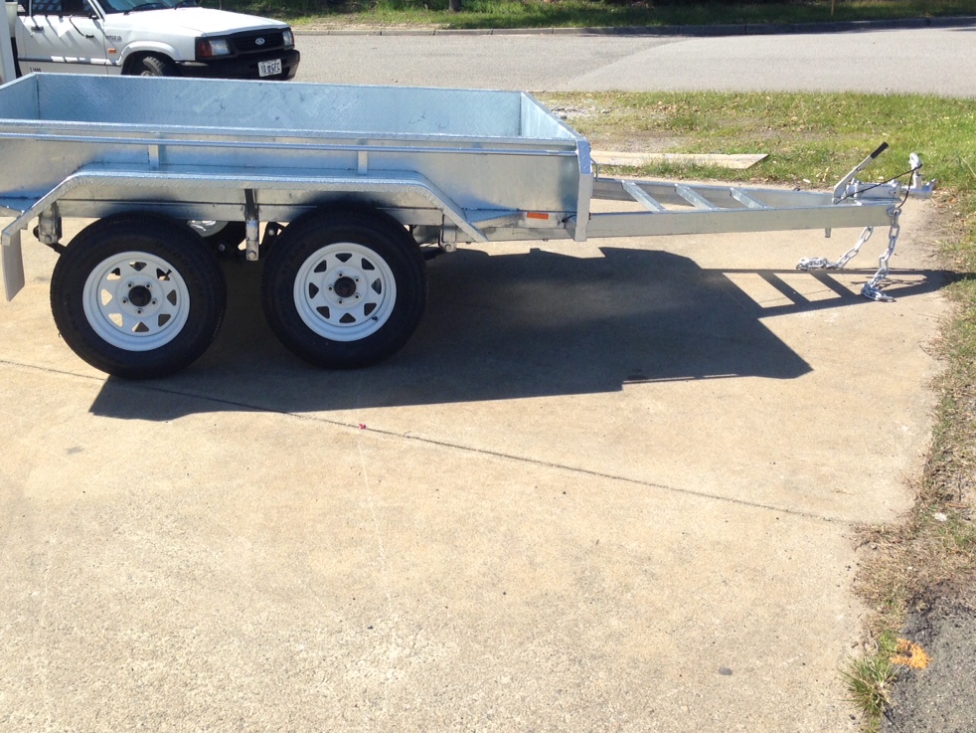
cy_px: 309
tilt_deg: -18.5
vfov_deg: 33.5
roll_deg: +2.0
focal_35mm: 43
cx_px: 445
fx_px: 1213
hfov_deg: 43.8
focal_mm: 4.12
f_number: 2.4
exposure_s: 1/1043
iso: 50
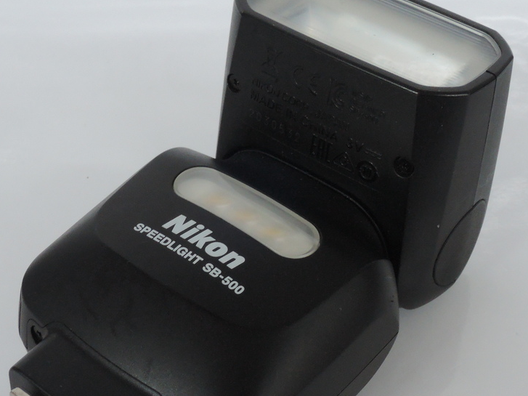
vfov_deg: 22.2
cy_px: 207
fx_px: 1007
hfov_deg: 29.4
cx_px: 263
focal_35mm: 66
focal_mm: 8.6
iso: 800
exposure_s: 1/25
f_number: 7.1
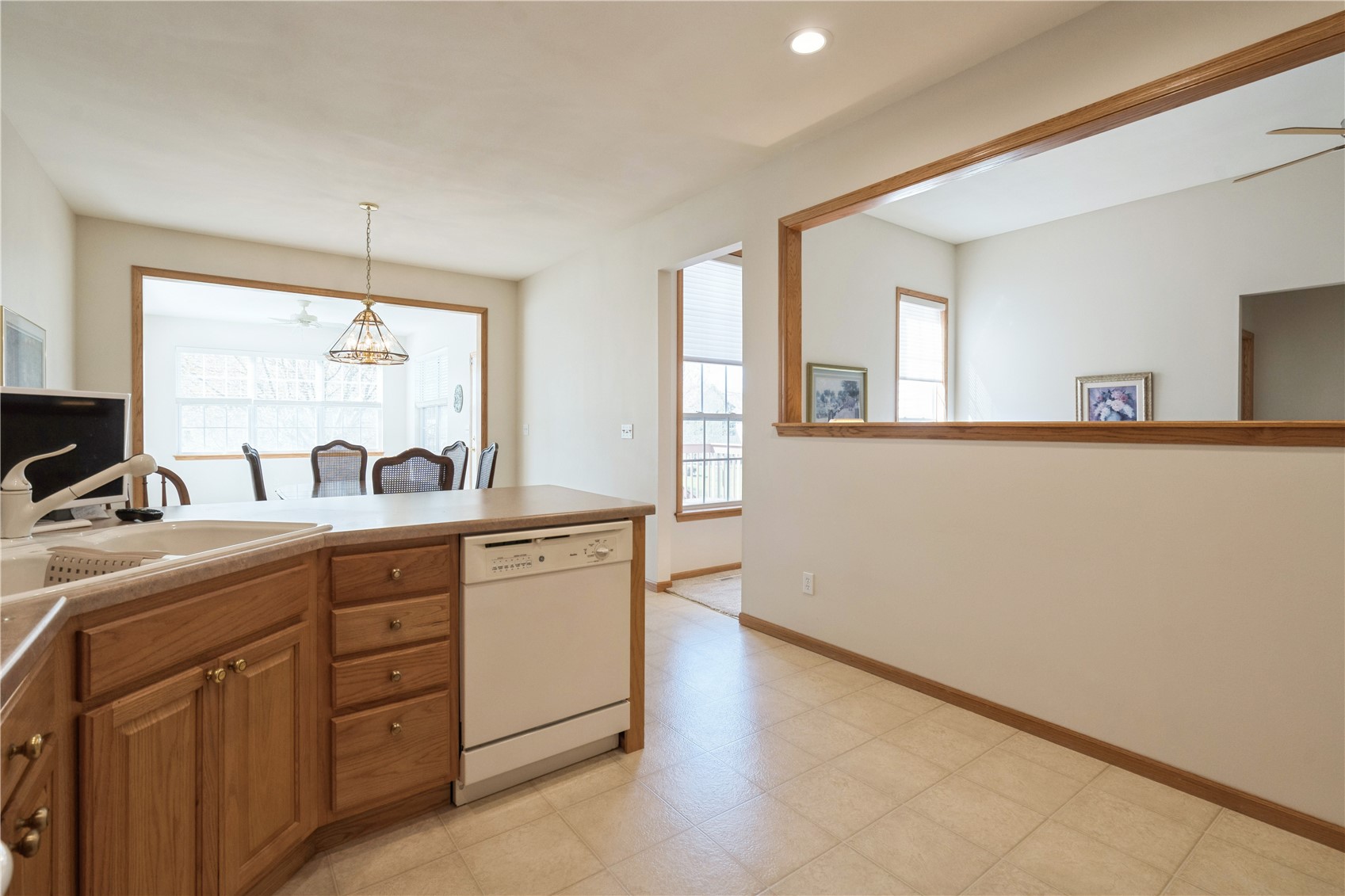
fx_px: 598
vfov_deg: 73.7
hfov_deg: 96.7
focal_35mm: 16
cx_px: 672
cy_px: 448
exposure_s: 1/60
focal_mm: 16
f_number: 8
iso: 400
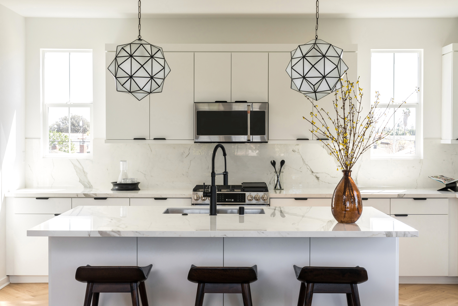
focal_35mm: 50
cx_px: 229
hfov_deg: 39.6
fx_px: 636
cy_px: 153
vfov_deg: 27.0
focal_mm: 50
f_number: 9
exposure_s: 1/25
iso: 250
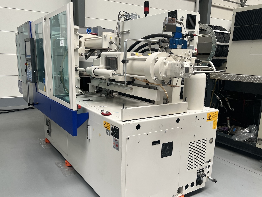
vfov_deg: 45.3
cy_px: 112
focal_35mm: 31
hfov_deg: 58.3
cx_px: 122
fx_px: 235
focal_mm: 5.7
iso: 125
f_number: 1.5
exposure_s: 1/121
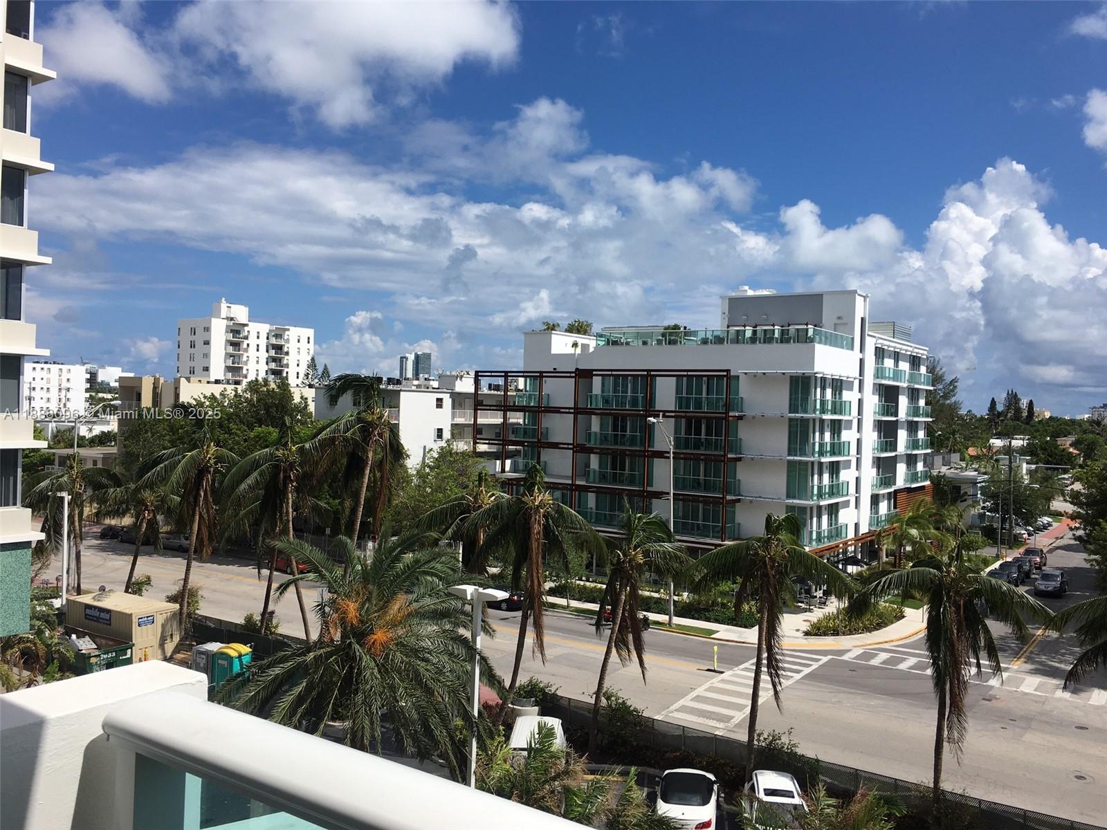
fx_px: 927
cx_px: 554
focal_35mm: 29
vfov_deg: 48.2
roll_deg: -3.2
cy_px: 415
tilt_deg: +1.3
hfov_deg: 61.7
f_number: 2.2
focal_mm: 4.15
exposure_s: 1/2564
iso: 25
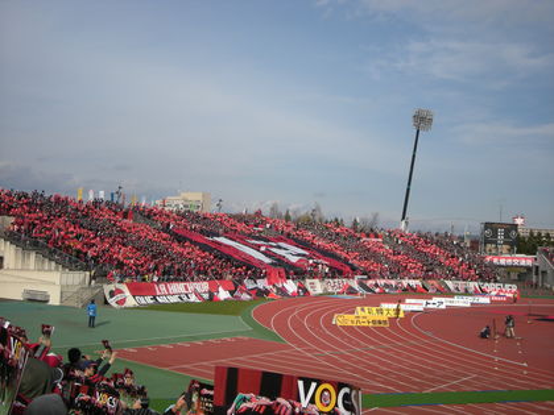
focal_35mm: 44
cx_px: 277
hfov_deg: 42.9
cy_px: 208
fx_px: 704
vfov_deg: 32.9
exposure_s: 1/275
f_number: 6.1
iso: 64
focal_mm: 7.1
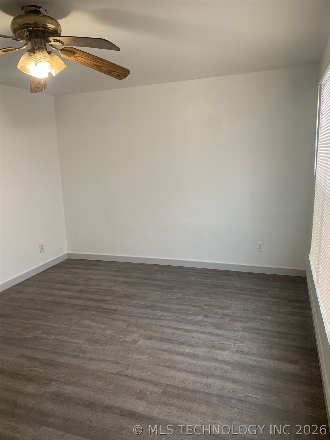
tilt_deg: -10.0
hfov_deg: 53.1
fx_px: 330
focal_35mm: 26
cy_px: 220
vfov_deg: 67.3
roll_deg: +2.5
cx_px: 165
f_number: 1.8
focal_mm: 4.25
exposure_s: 1/60
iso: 200
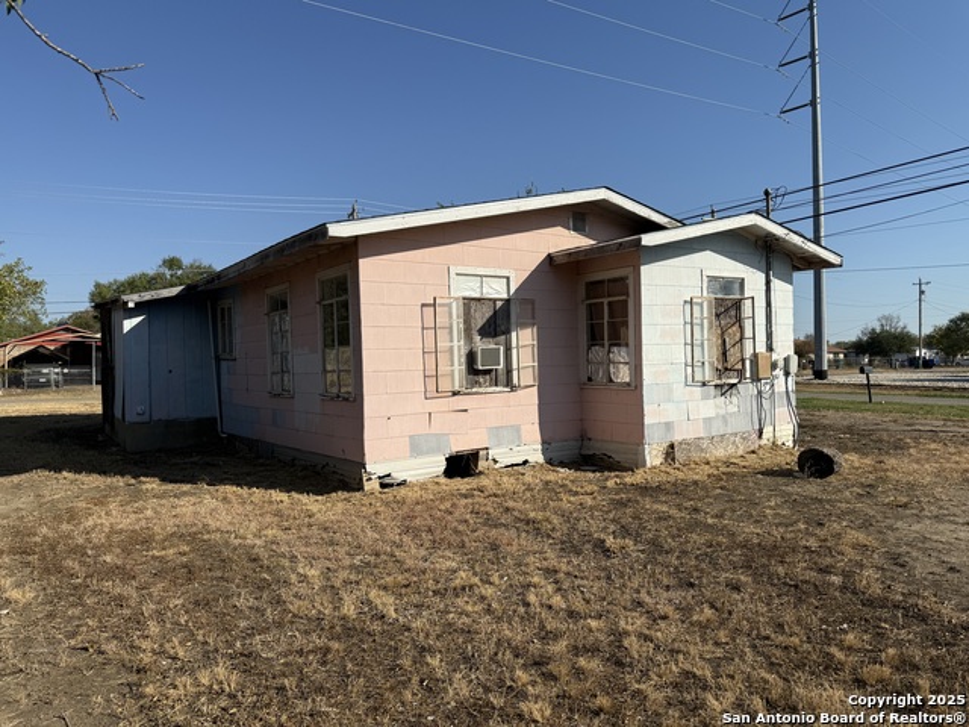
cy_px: 364
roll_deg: +1.4
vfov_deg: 56.8
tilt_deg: +0.7
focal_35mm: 24
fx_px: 672
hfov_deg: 71.6
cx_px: 484
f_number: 1.78
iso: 80
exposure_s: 1/7353
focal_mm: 6.76
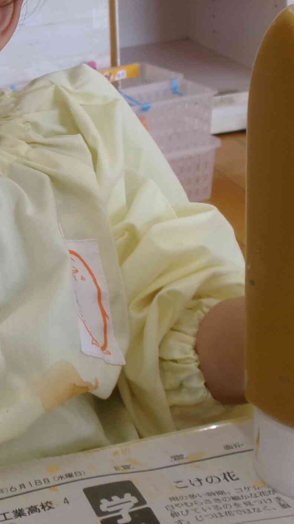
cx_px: -101
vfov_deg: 26.8
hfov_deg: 14.6
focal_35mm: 79
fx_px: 1095
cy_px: 207
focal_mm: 5.1
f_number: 3.9
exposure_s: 1/60
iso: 113
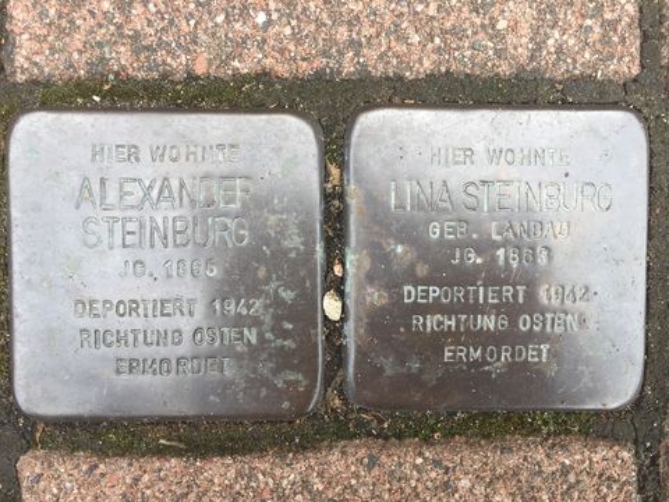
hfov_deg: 61.7
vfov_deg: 48.2
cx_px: 334
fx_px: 560
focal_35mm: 29
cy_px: 251
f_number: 2.2
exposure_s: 1/130
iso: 32
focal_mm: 4.15
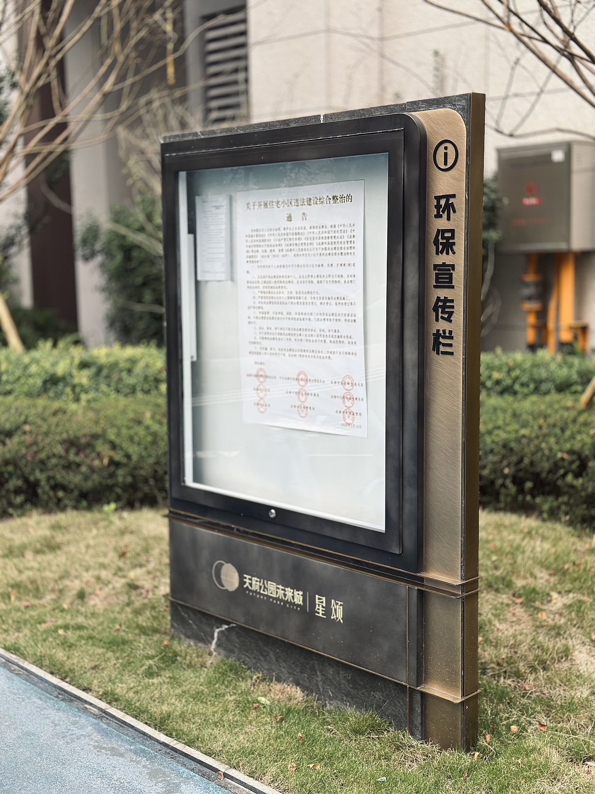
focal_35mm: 48
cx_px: 298
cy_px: 397
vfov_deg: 39.7
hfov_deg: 30.3
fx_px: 1100
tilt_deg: -7.9
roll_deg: +0.5
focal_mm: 6.86
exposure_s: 1/386
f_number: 1.78
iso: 80
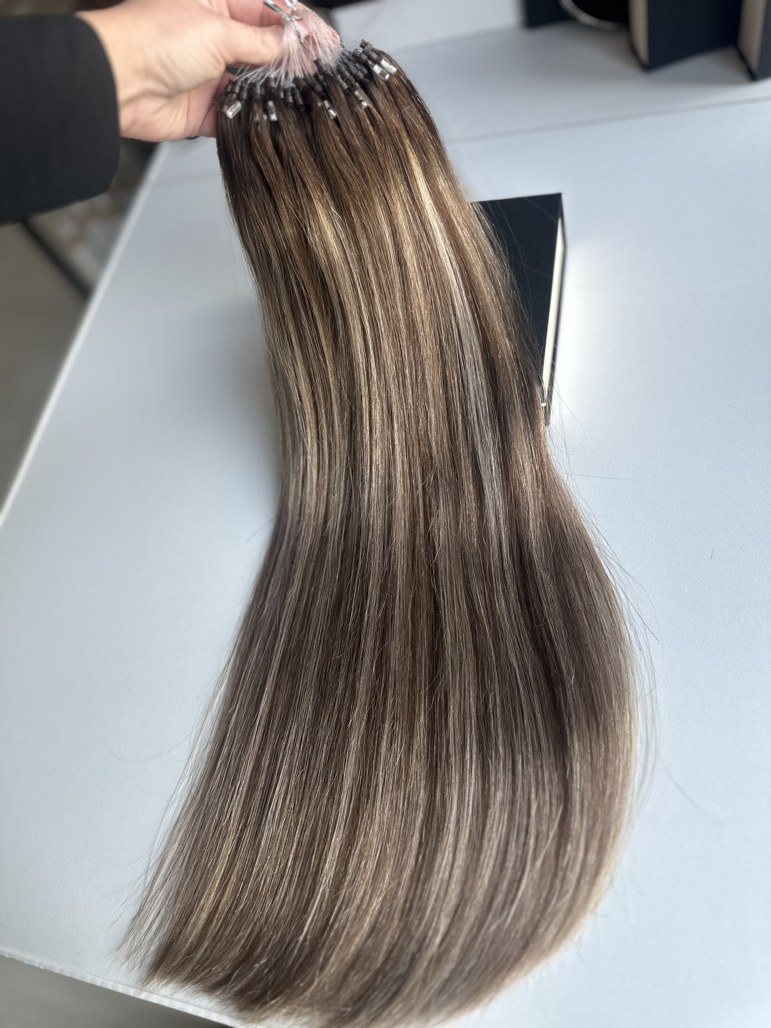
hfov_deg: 56.8
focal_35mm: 24
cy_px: 514
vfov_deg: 71.6
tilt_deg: -56.0
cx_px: 386
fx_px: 713
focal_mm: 6.86
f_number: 1.78
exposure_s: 1/158
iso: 64
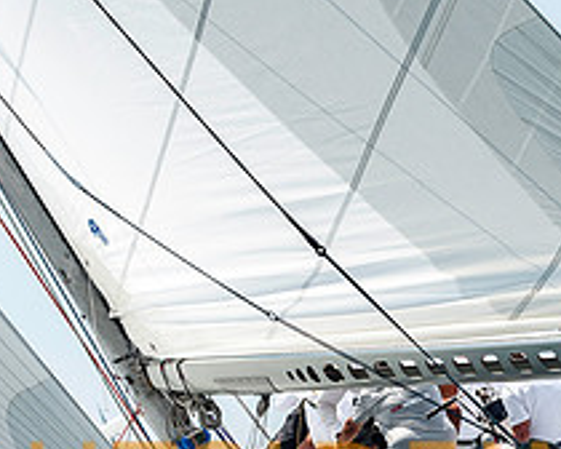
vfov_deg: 5.3
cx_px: 500
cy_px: 462
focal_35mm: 290
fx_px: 4815
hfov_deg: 6.7
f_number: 5
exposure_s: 1/3200
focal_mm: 112
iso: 320
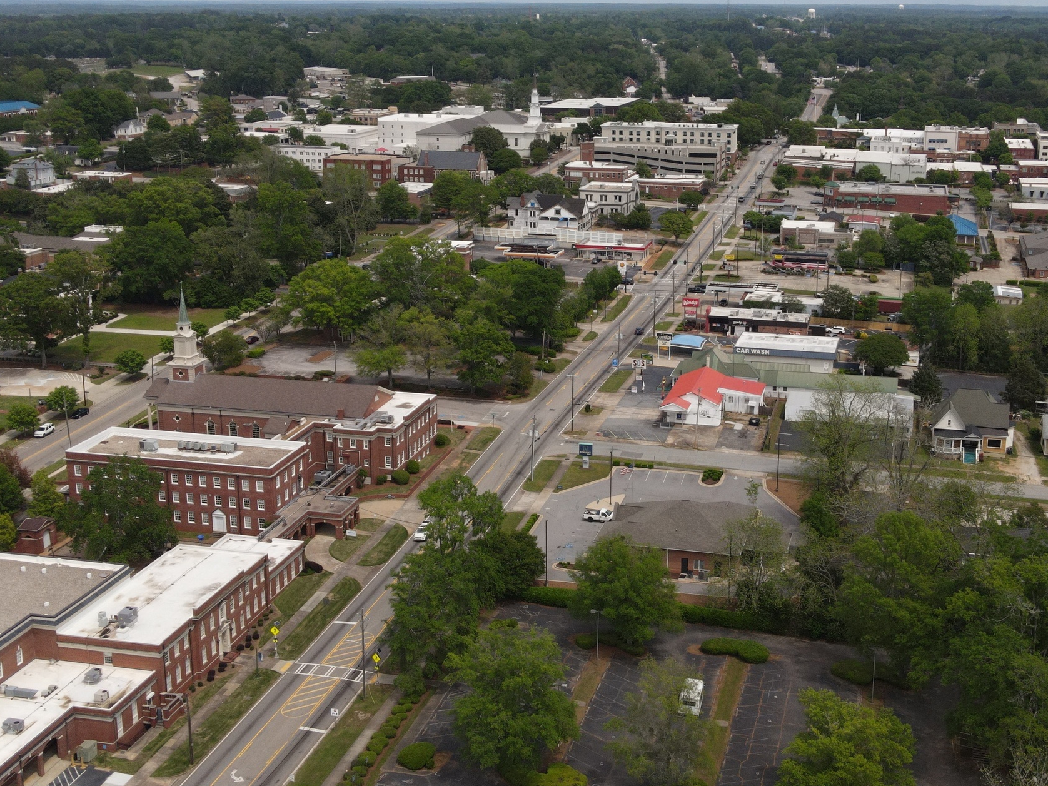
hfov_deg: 42.9
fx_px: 1332
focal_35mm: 44
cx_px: 595
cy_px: 371
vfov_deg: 32.9
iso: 100
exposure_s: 1/800
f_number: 2.8
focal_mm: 4.5
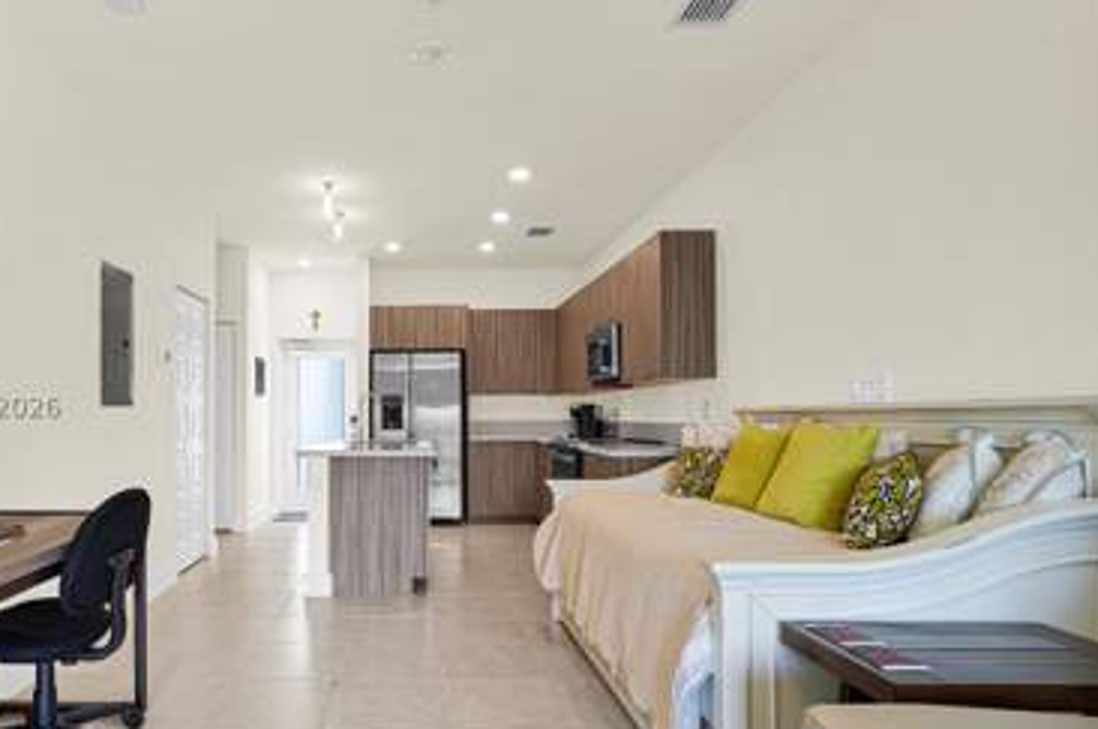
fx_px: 640
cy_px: 404
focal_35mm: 21
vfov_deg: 59.2
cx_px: 393
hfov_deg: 79.3
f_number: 7.1
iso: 250
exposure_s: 1/30
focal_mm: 16
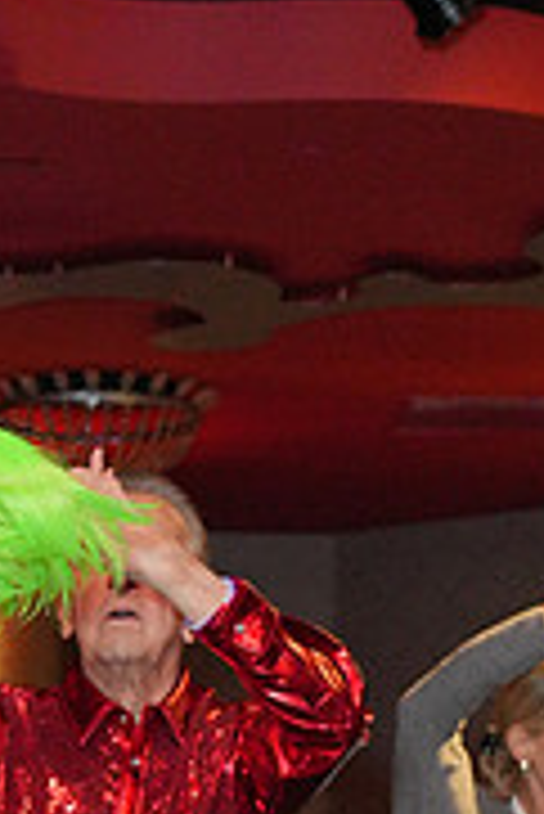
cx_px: -38
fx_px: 2534
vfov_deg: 16.7
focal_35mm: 112
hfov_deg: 12.1
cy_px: 1196
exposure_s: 1/200
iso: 4000
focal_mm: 35
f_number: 4
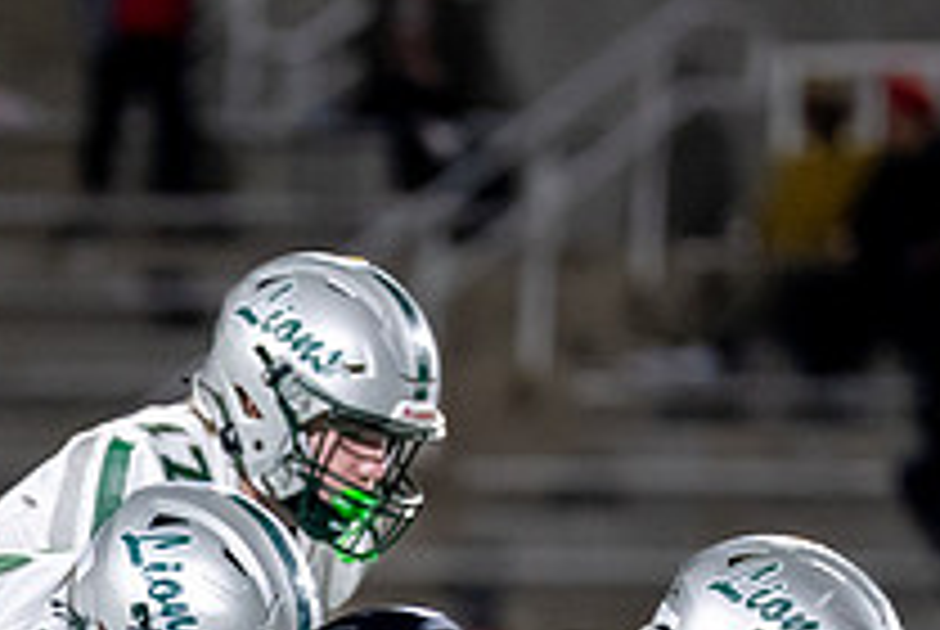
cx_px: -91
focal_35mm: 950
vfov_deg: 1.5
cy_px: 1051
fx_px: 24840
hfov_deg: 2.2
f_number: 2.8
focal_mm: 200
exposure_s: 1/1250
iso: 3200
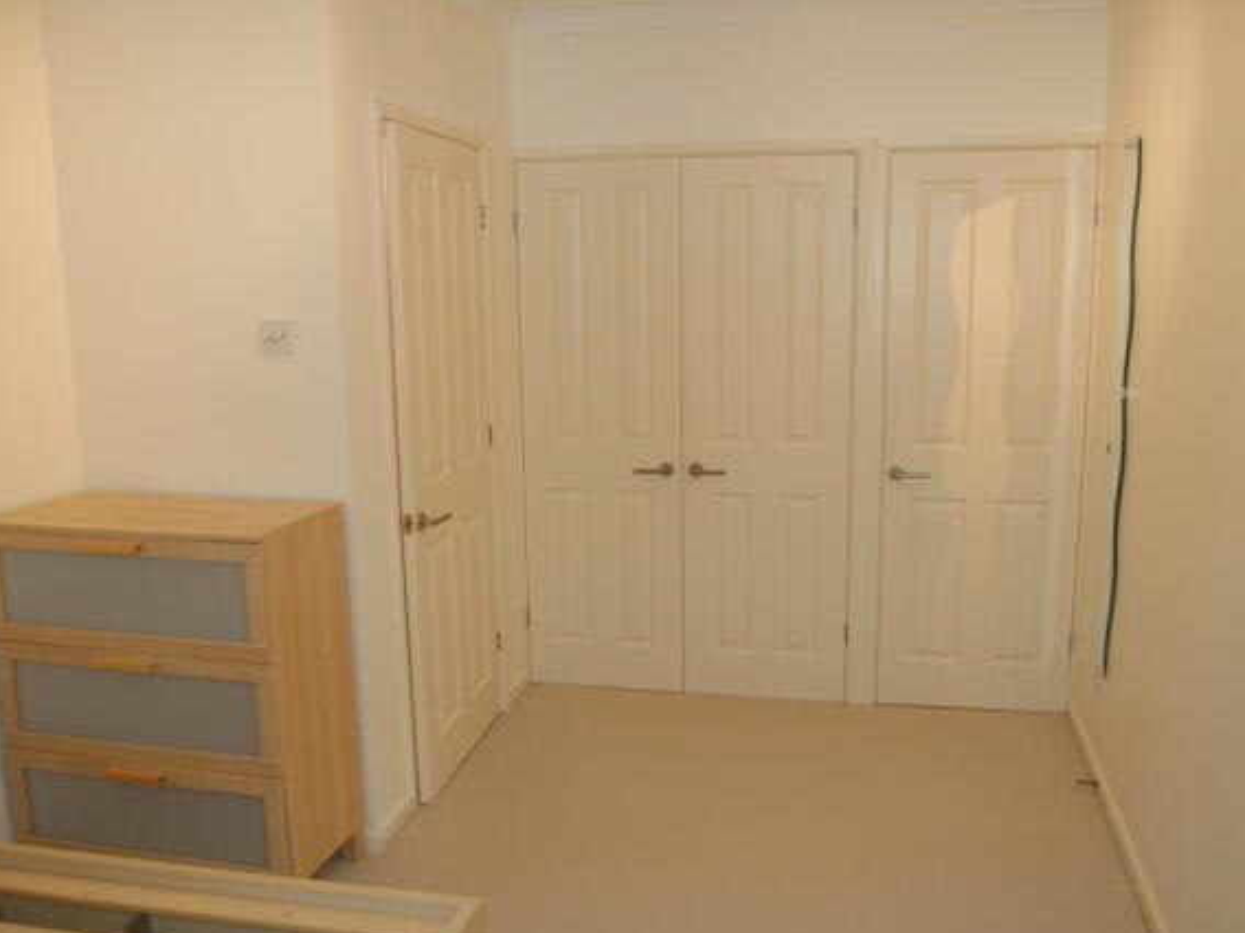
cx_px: 668
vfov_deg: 46.8
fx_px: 1079
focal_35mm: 30
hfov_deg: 59.9
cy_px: 476
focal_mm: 18
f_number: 3.5
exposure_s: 1/60
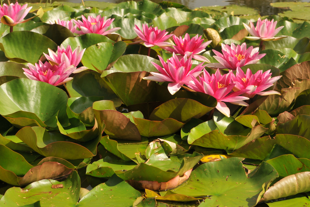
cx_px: 159
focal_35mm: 94
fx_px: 806
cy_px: 105
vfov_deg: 14.6
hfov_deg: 21.8
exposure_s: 1/320
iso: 200
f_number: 9
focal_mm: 55
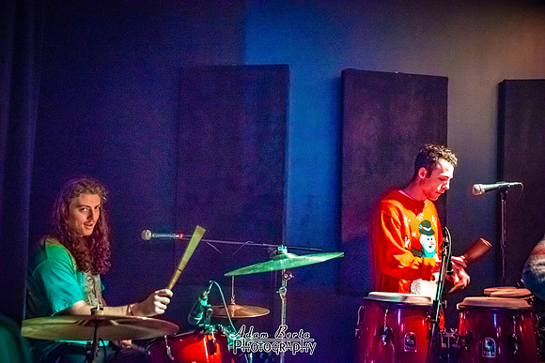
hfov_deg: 36.2
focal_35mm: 55
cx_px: 272
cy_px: 182
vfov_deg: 24.6
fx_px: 833
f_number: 2.8
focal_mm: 55
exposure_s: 1/60
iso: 12800
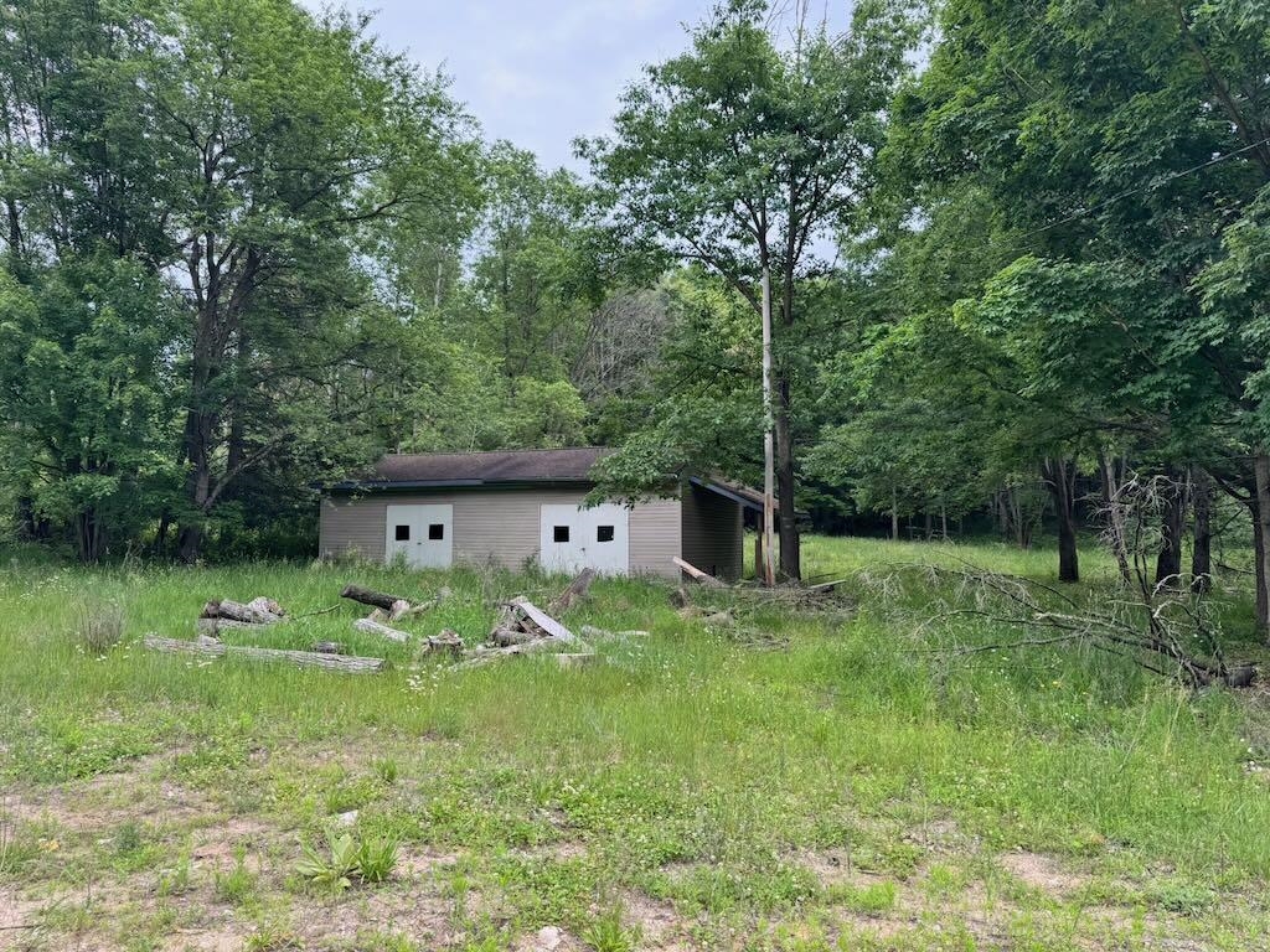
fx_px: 881
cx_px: 635
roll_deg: -0.6
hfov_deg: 71.6
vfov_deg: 56.8
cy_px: 476
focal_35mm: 24
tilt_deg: +3.9
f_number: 1.78
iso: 80
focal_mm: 6.76
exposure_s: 1/354
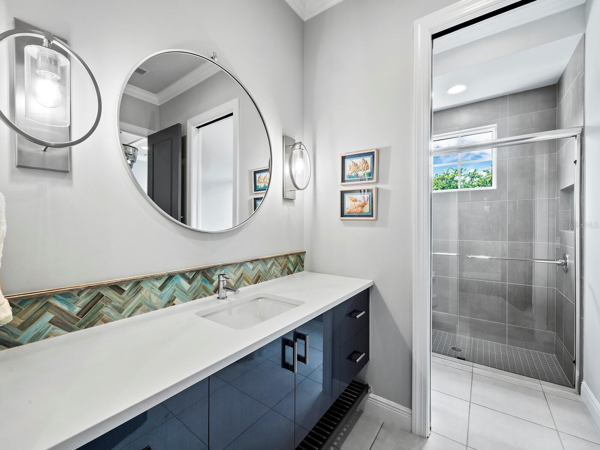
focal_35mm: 14
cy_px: 225
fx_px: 243
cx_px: 300
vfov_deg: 85.7
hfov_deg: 102.1
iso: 400
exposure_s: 1/2
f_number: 11
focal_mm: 7
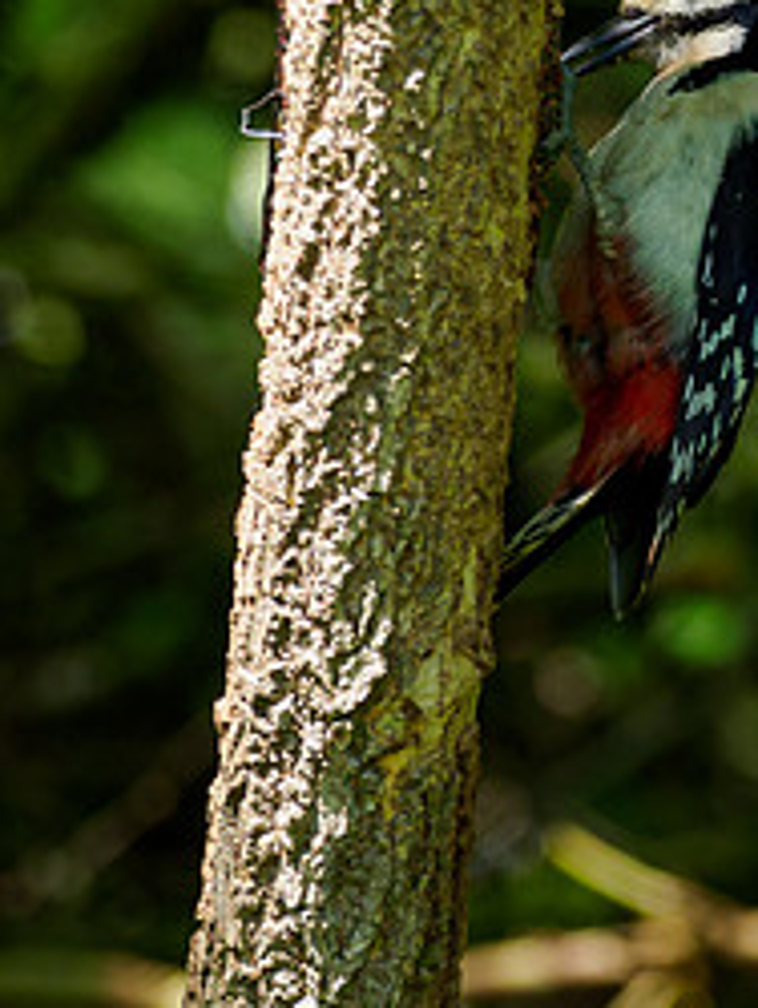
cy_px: 64
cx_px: 687
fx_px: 53018
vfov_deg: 1.1
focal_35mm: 1819
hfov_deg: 0.8
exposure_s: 1/400
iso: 250
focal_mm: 300
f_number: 4
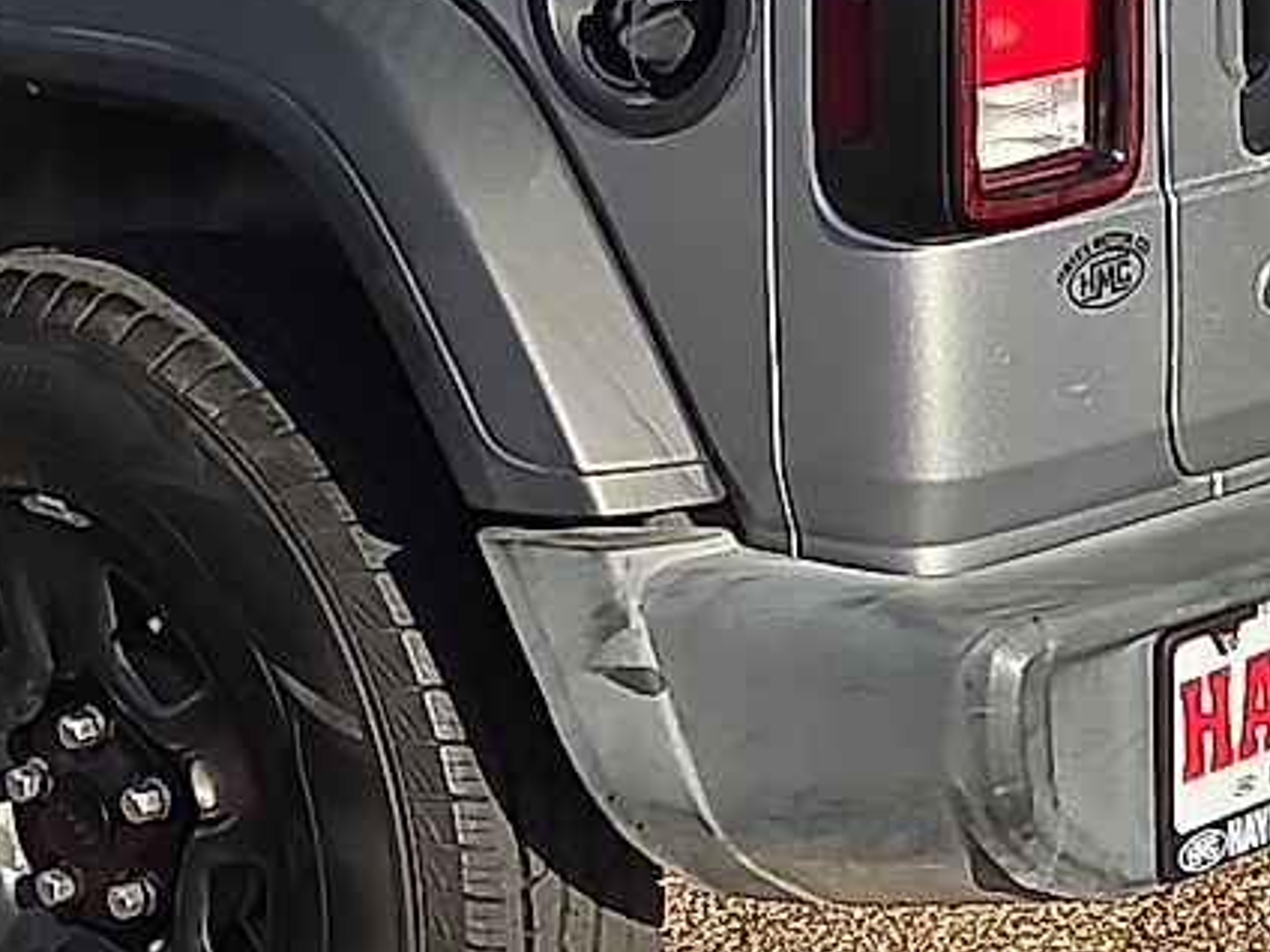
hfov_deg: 13.0
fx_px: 5540
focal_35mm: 151
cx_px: 219
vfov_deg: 9.7
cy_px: -210
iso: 25
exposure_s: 1/1667
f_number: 1.8
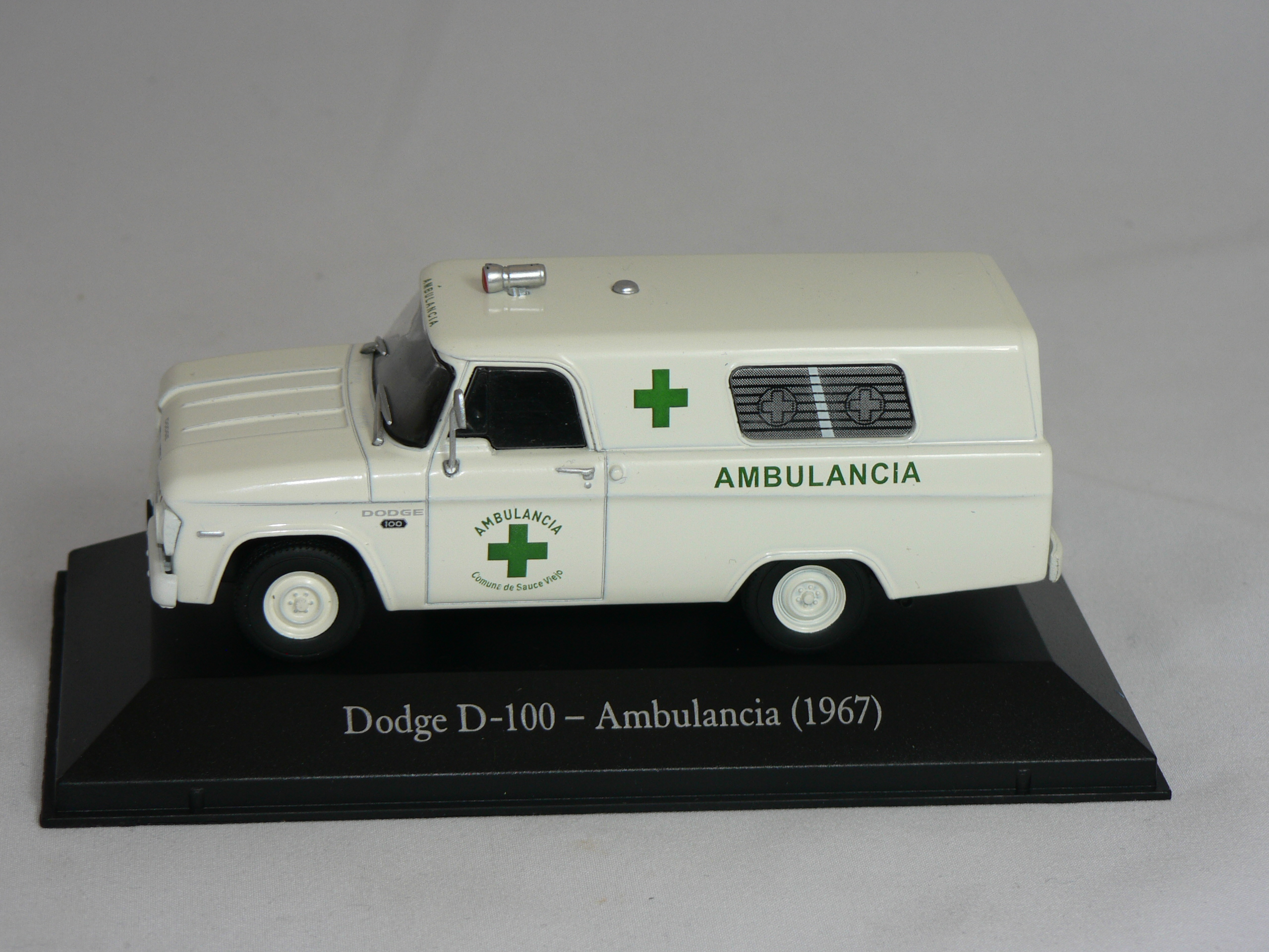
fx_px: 3813
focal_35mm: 104
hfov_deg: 18.9
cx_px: 634
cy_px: 476
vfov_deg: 14.2
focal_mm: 17.3
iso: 80
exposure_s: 1/60
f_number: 3.2
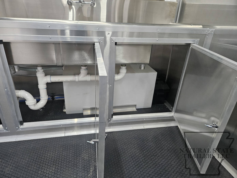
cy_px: 89
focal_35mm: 23
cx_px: 118
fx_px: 157
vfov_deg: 58.9
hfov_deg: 73.9
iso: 1000
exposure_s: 1/120
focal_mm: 5.4
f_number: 1.8
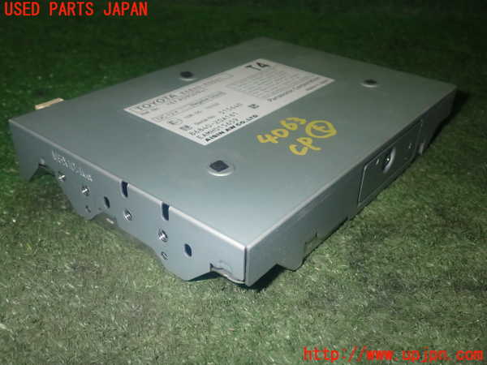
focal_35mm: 36
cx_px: 244
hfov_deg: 51.4
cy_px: 182
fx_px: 506
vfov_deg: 39.7
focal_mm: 6.37
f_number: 7.1
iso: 320
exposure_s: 1/40
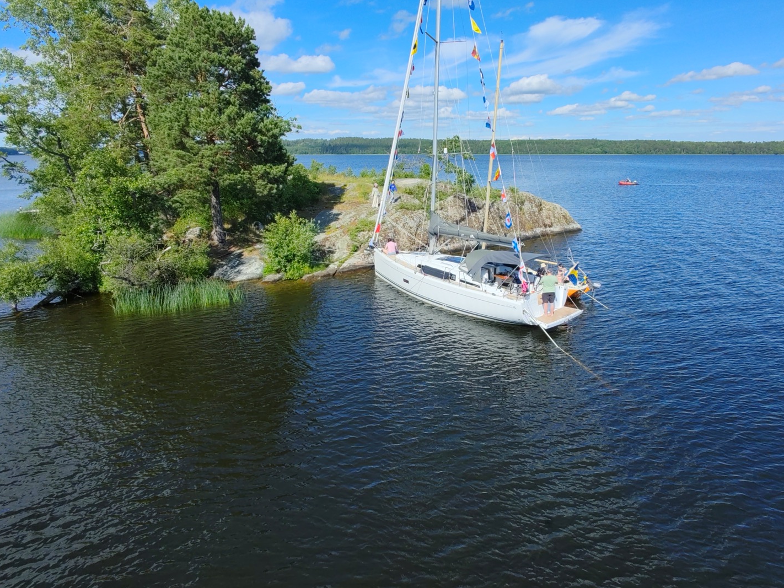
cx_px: 399
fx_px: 408
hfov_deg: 87.7
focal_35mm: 18
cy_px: 280
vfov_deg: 71.6
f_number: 2.55
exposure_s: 1/806
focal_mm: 16
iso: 302
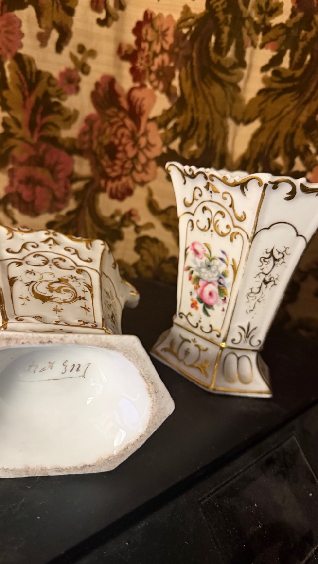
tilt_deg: -14.7
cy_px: 277
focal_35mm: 27
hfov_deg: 42.7
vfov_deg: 69.8
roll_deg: -8.1
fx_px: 405
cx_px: 131
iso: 800
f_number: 1.78
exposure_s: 1/40
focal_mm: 6.76
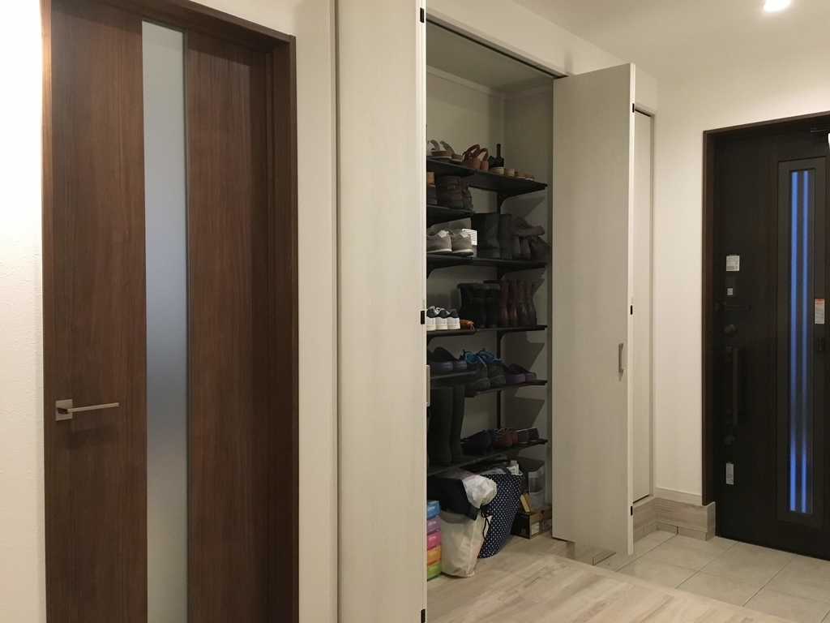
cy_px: 312
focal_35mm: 29
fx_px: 695
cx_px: 415
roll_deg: +0.3
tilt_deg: -2.2
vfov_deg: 48.2
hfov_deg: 61.7
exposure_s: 1/30
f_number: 2.2
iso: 200
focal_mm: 4.15
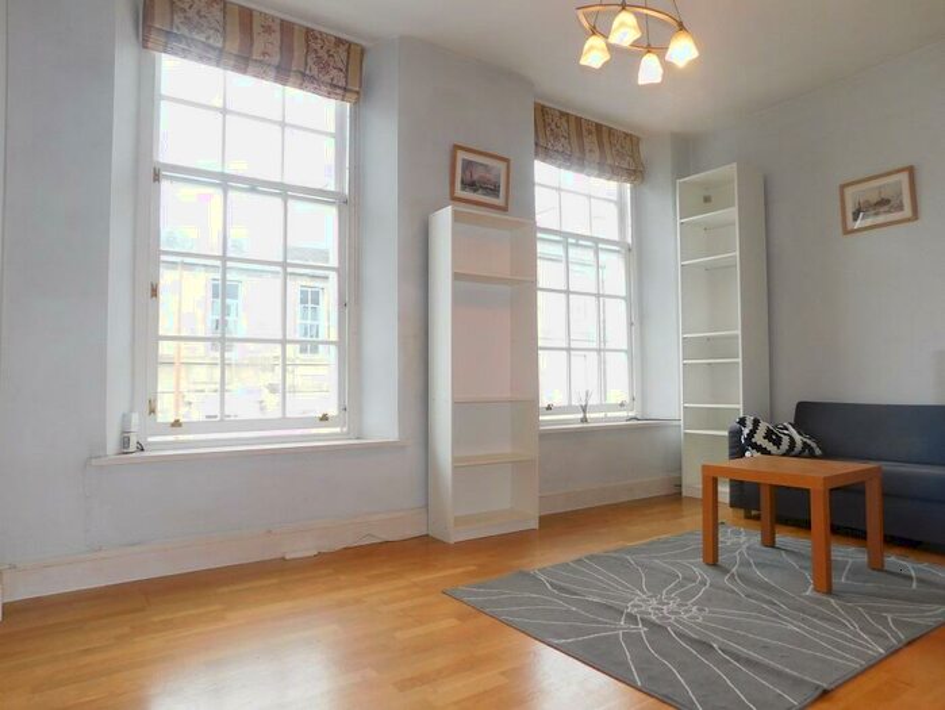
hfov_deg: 73.9
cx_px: 472
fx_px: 628
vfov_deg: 58.9
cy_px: 355
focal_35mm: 23
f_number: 3
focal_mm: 4
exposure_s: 1/50
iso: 125
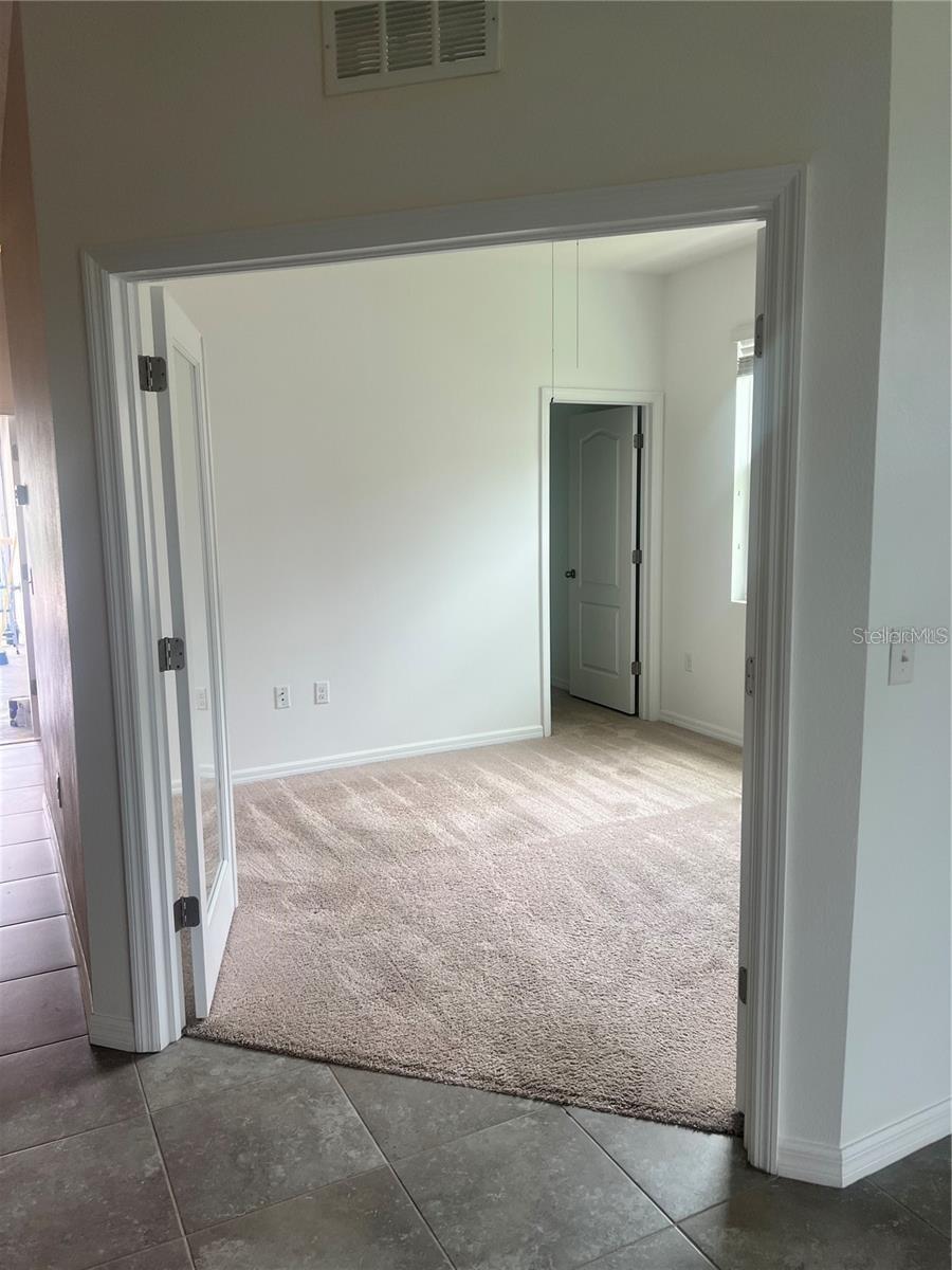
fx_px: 953
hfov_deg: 53.1
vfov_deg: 67.3
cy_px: 635
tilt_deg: -6.3
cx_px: 476
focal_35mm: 26
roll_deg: +1.9
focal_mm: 5.7
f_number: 1.5
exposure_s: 1/120
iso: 50
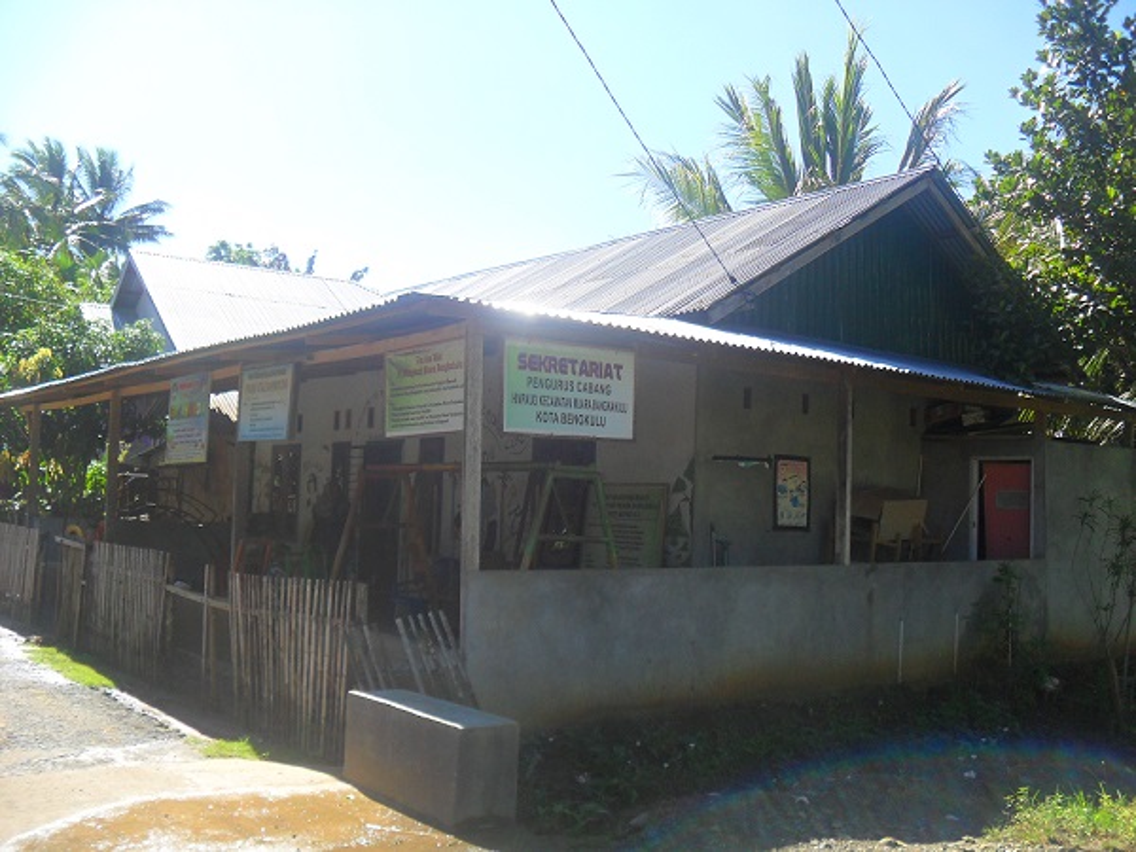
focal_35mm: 35
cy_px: 426
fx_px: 1149
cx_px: 568
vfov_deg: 40.7
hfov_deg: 52.6
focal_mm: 6.3
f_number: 3
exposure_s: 1/500
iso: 80
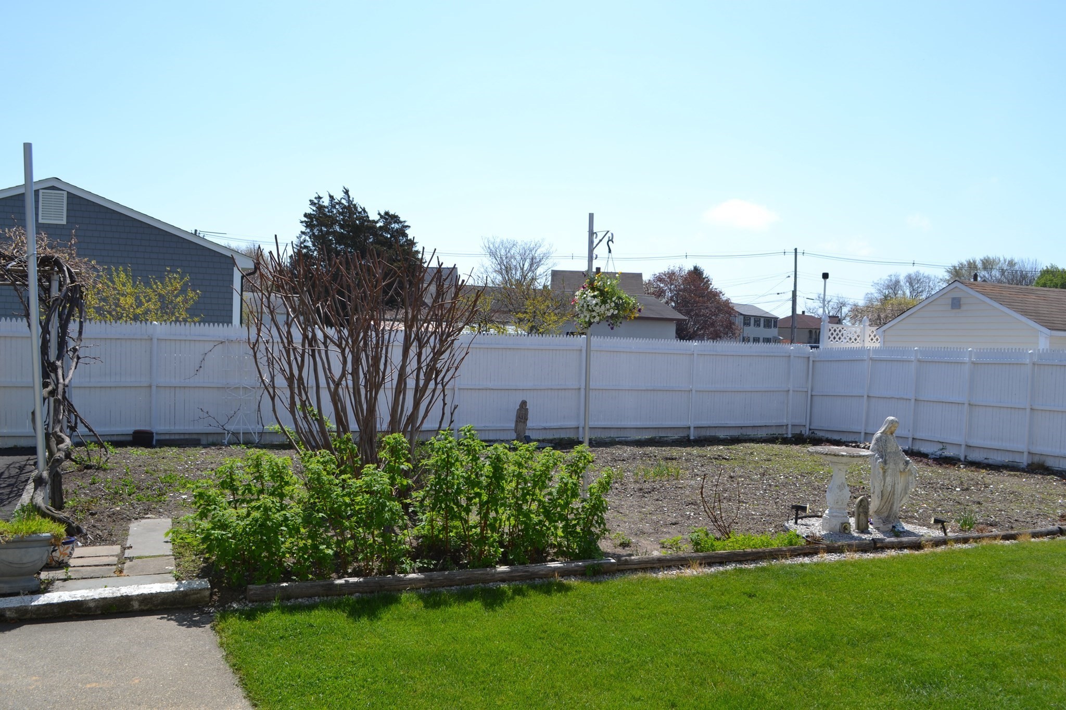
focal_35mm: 30
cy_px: 355
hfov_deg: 61.9
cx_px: 533
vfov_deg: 43.6
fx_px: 888
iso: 100
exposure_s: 1/250
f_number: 8
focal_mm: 20
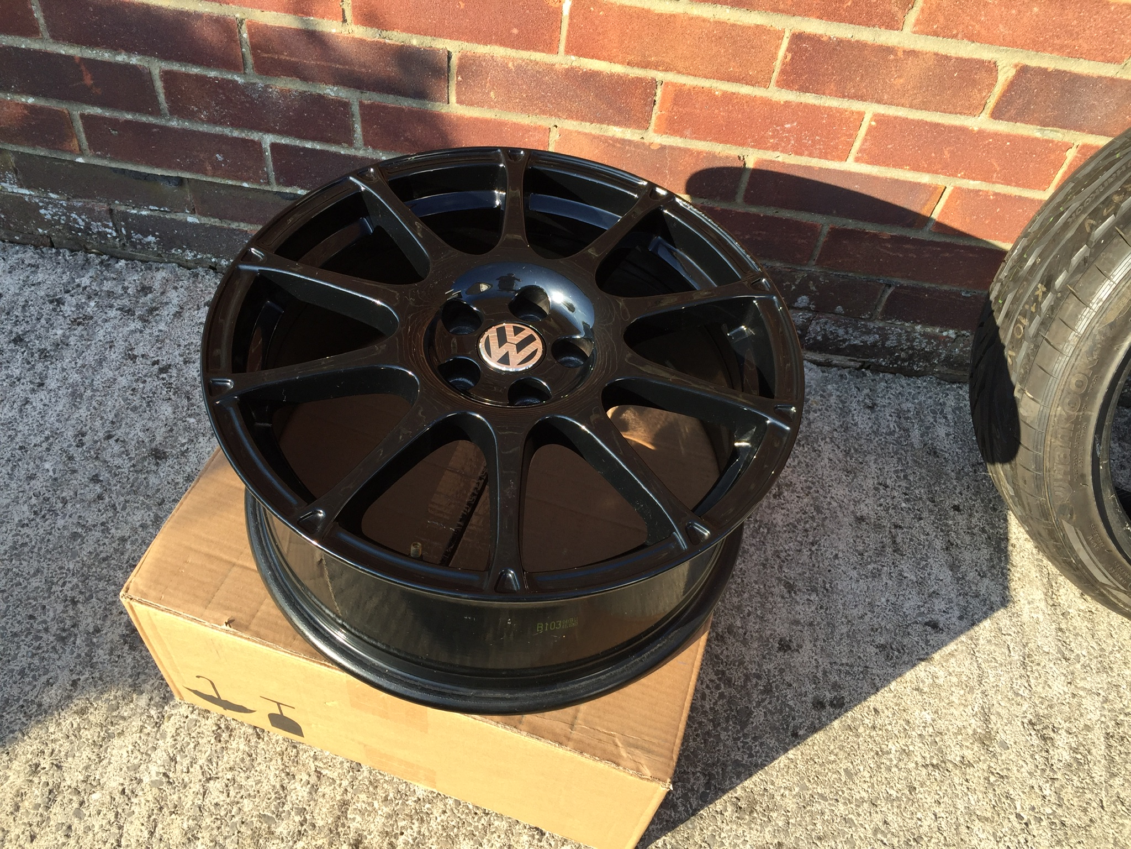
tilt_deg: -51.5
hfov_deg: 61.7
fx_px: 948
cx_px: 566
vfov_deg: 48.2
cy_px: 424
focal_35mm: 29
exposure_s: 1/391
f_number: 2.2
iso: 32
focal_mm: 4.15
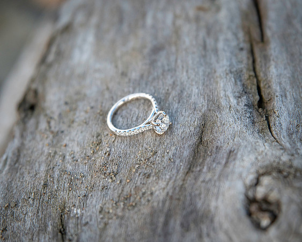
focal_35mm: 117
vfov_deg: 13.1
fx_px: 1049
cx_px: 154
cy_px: 123
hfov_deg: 16.4
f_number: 3.2
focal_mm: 70
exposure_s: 1/6400
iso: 1250
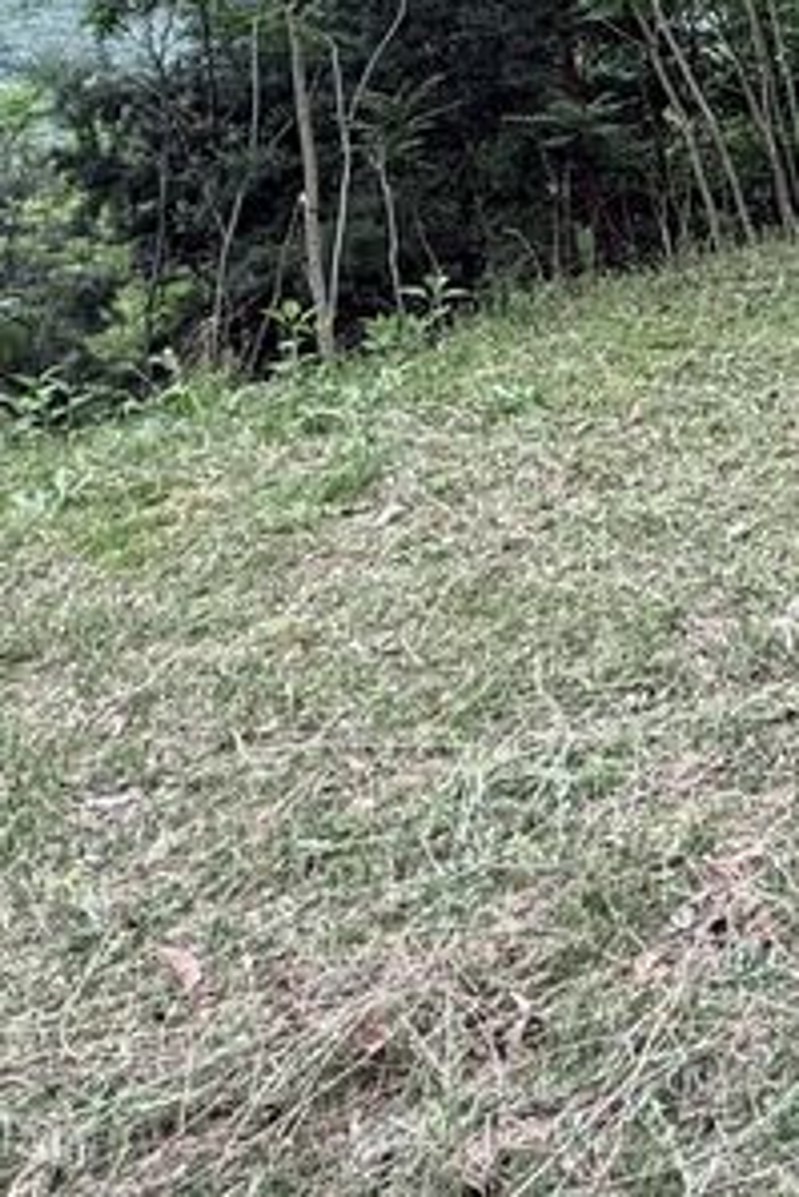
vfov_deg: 36.2
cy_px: 40
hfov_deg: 22.7
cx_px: 1156
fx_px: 1663
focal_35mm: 50
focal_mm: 2.22
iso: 64
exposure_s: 1/111
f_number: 2.2
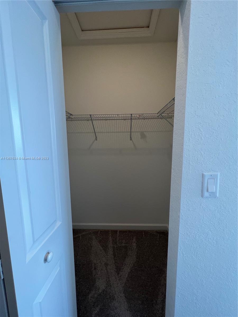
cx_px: 119
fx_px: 119
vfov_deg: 106.2
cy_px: 158
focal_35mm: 13
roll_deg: +1.1
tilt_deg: -5.7
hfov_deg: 89.9
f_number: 1.8
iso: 100
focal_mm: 1.57
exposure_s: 1/120
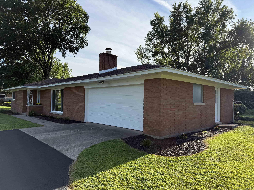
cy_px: 95
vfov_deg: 56.8
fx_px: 176
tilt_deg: +3.3
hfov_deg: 71.6
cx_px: 127
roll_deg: -0.8
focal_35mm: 24
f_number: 1.78
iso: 100
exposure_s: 1/2611
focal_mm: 6.76
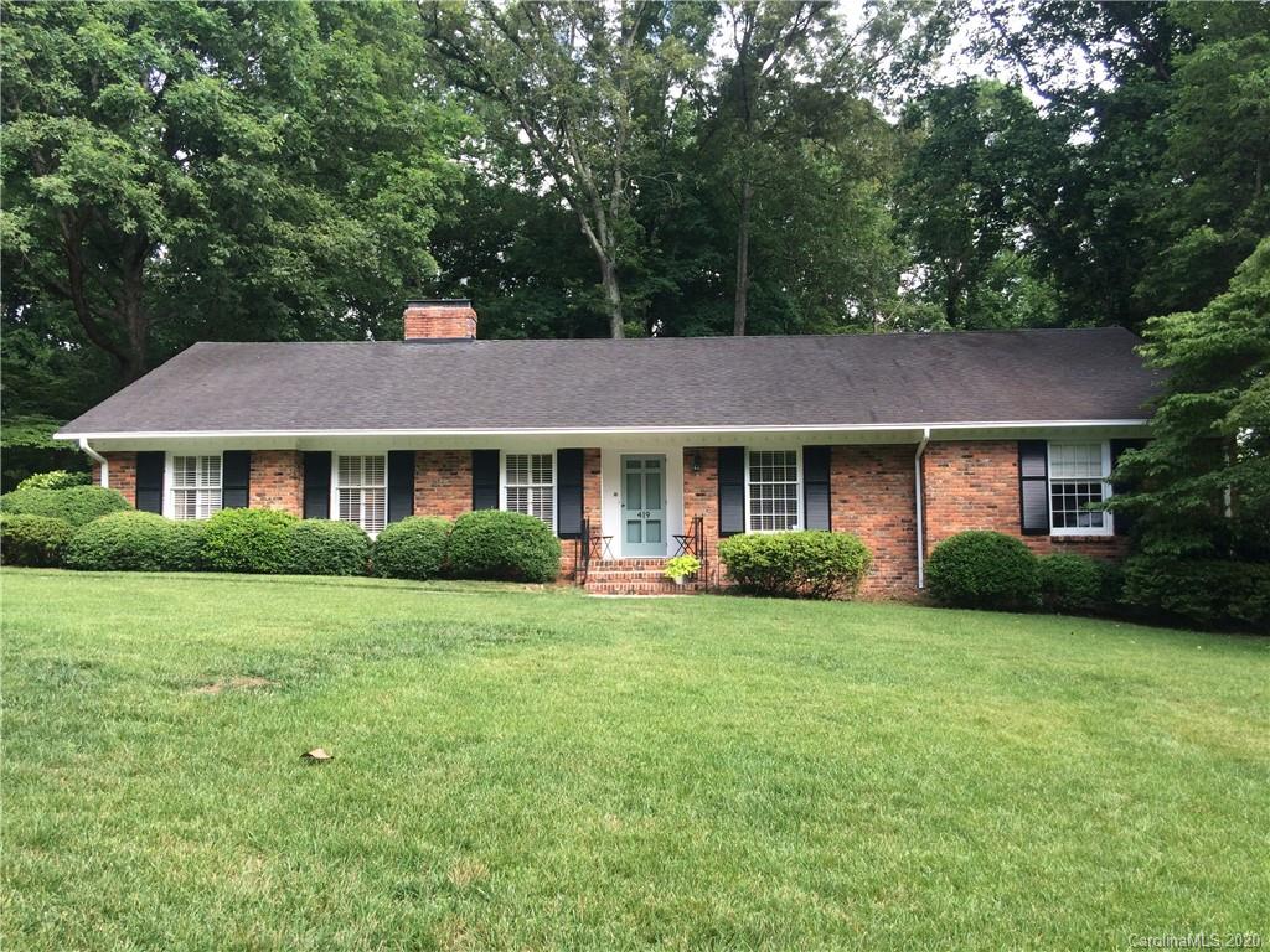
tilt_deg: +3.4
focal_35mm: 29
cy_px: 476
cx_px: 635
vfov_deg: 48.2
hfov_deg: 61.7
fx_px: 1064
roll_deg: +2.0
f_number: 2.2
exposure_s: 1/253
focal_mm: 4.15
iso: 32
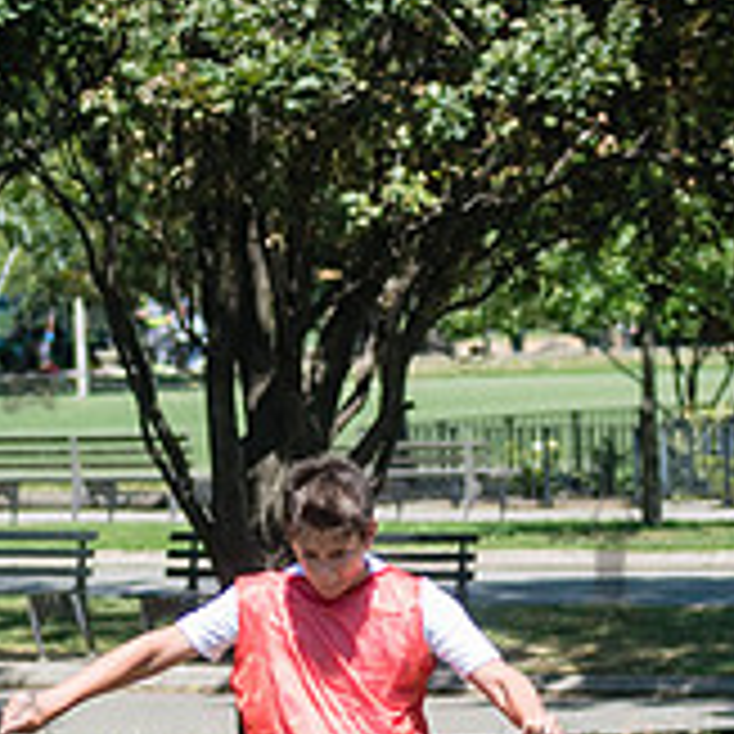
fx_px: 9788
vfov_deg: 4.3
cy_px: 870
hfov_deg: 4.3
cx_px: 271
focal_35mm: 408
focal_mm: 80
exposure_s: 1/1250
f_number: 4
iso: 200
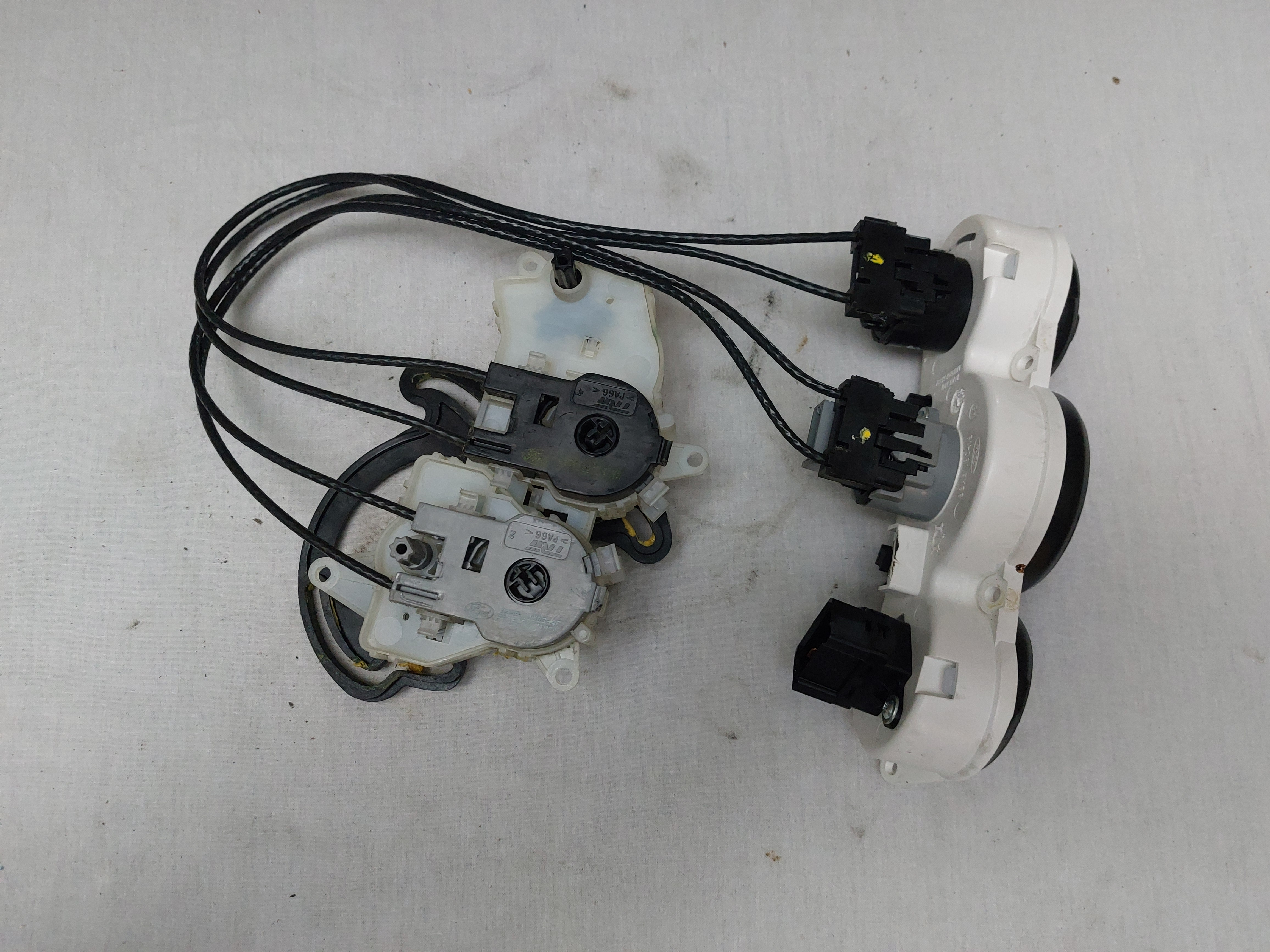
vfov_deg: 56.8
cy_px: 476
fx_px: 881
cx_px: 635
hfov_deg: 71.6
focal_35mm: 24
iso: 500
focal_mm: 5.23
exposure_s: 1/50
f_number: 1.8
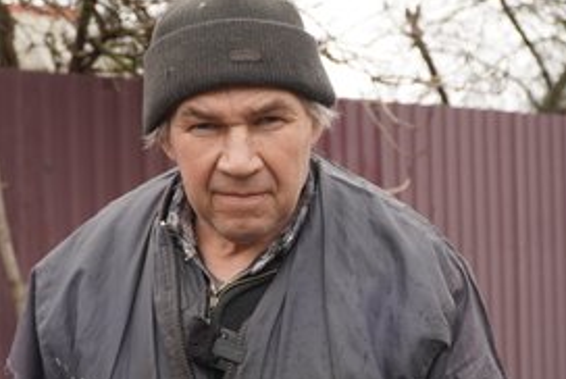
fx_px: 1145
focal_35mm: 73
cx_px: 248
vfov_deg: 18.8
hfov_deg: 27.7
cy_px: 236
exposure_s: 1/160
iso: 160
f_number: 4
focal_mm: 33
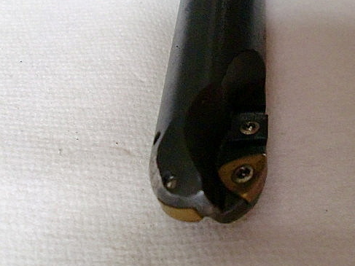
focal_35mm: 46
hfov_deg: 41.1
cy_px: 141
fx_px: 472
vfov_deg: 31.5
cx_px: 209
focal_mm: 6.3
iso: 800
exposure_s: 1/60
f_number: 3.1
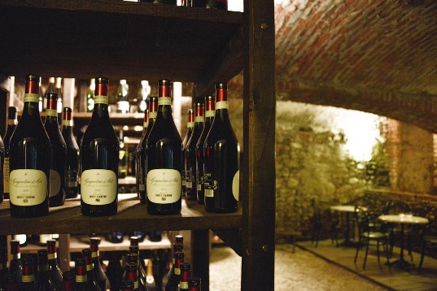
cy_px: 146
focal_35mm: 28
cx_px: 218
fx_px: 340
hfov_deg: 65.5
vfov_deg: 46.4
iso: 6400
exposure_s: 1/15
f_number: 3.5
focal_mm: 28
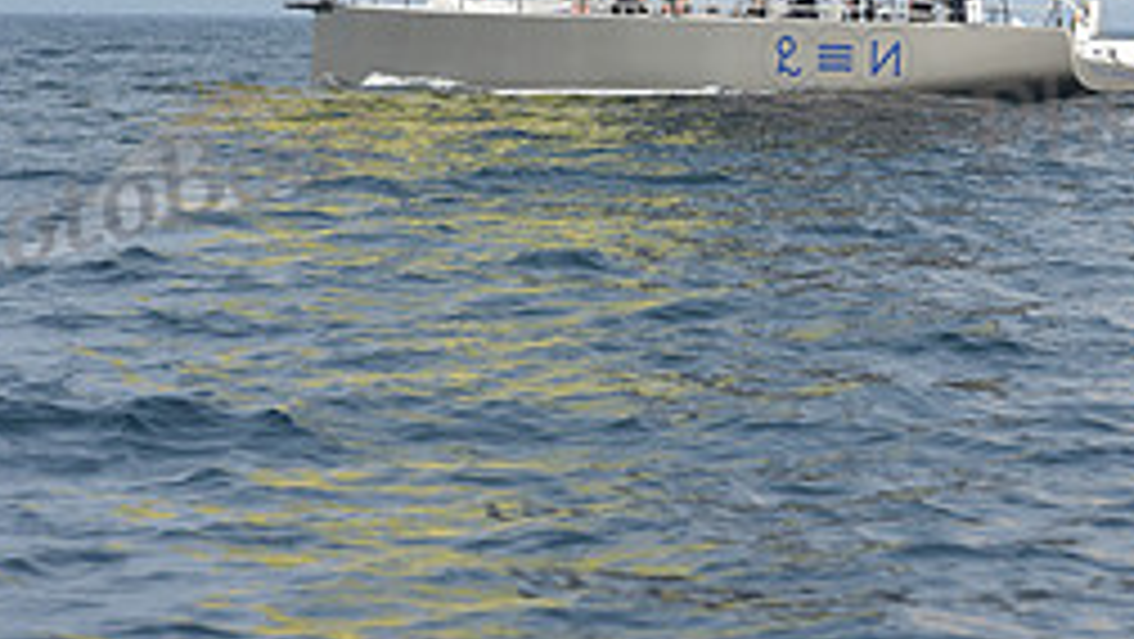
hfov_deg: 8.9
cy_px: -567
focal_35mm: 241
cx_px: 740
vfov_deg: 5.0
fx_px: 7250
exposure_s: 1/1250
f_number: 7.1
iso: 250
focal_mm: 100
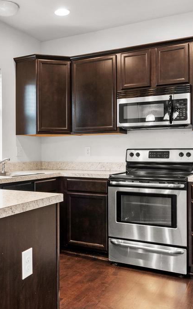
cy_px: 154
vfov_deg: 52.8
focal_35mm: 37
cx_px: 46
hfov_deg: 33.7
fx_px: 311
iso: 250
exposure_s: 1.3
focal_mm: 16
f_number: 9
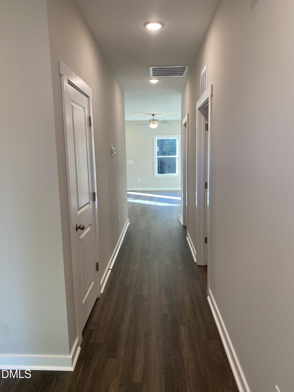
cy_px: 196
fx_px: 294
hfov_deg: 53.1
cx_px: 147
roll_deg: +0.5
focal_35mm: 26
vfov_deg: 67.3
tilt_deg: -7.9
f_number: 1.8
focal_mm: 4.25
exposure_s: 1/120
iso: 125
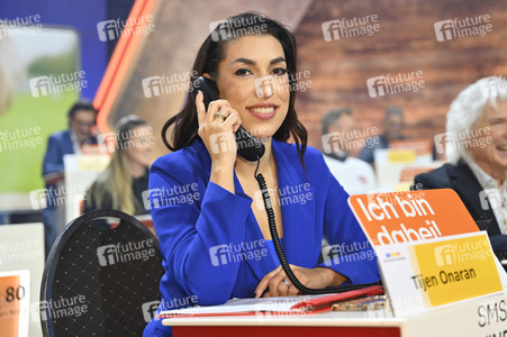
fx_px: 788
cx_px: 254
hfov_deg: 35.7
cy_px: 168
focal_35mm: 56
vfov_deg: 24.2
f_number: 2.8
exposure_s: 1/200
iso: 800
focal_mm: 56
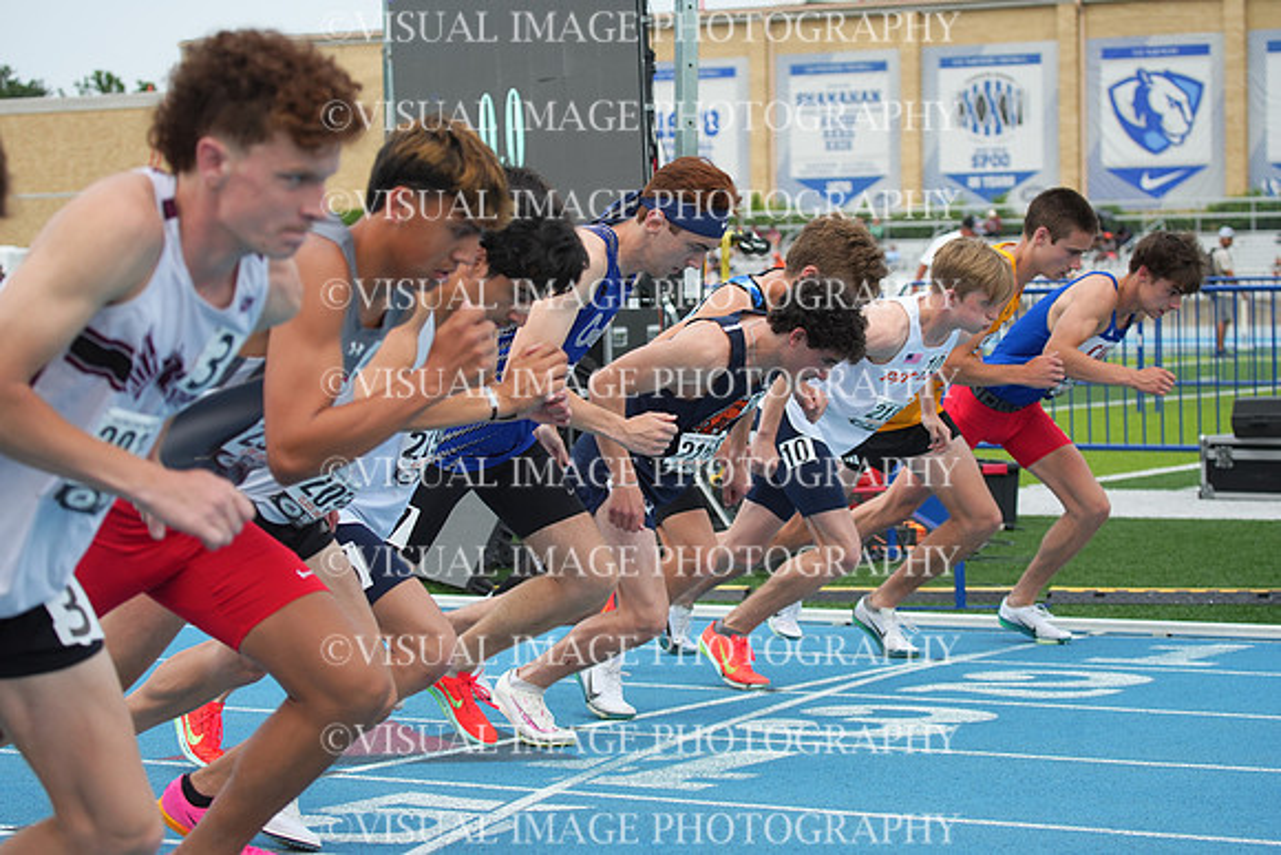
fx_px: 3559
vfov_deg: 13.7
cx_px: 640
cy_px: 428
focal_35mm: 100
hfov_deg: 20.4
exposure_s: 1/1250
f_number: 5.6
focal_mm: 100
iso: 400
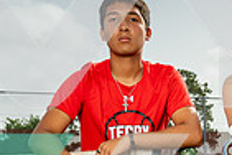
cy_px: 222
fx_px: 690
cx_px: 321
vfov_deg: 12.3
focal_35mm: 107
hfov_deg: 17.6
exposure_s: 1/250
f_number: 6.3
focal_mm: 26
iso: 50
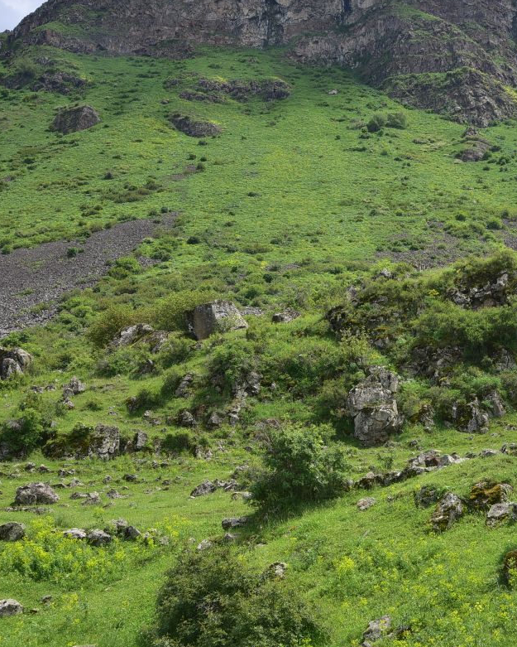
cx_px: 415
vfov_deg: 37.3
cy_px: 302
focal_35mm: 50
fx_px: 956
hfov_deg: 29.5
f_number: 11
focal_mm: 32
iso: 160
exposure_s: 1/125
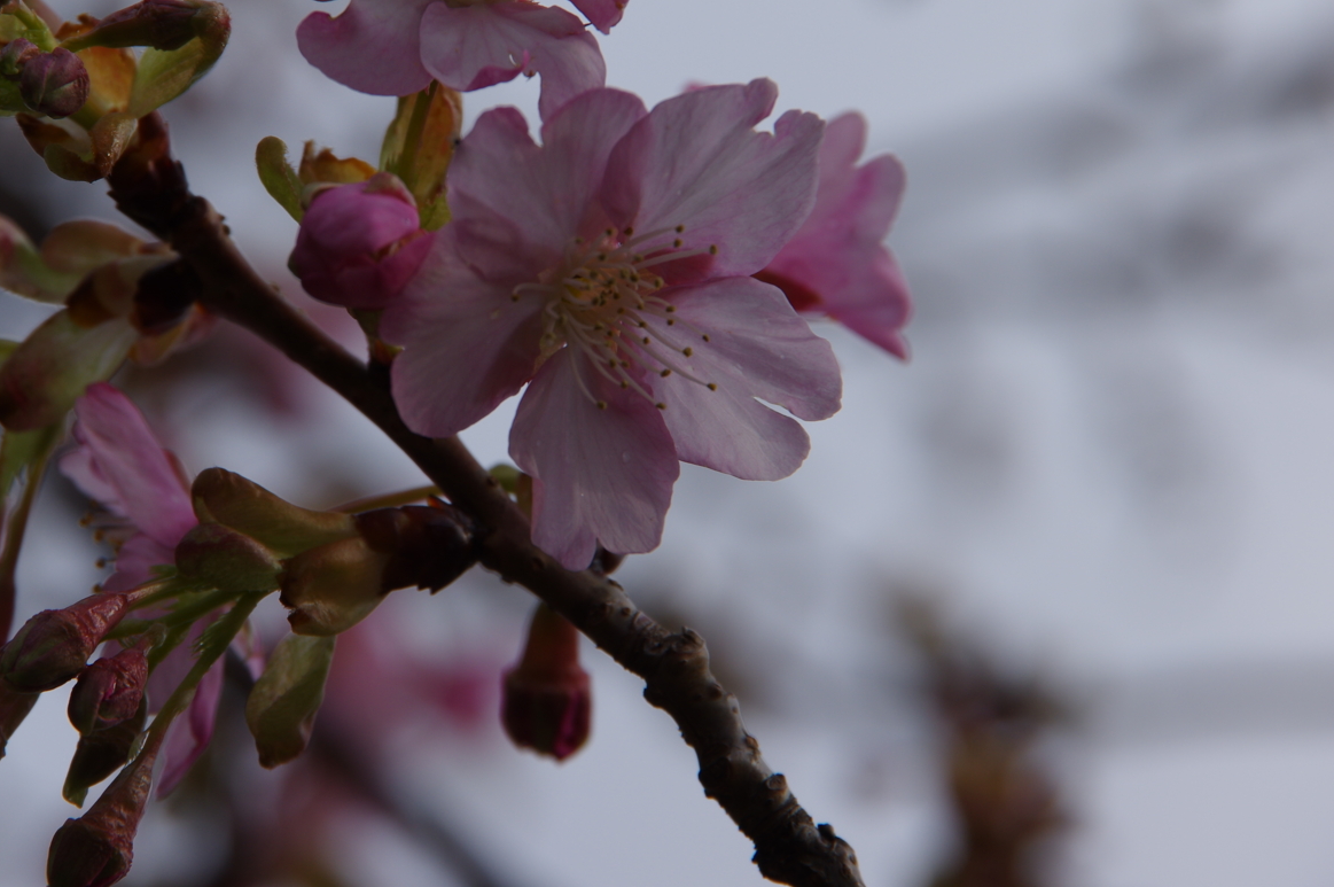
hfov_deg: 7.4
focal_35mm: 278
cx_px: 471
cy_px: 285
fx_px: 10291
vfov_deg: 4.9
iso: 100
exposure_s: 1/250
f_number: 8
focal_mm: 135
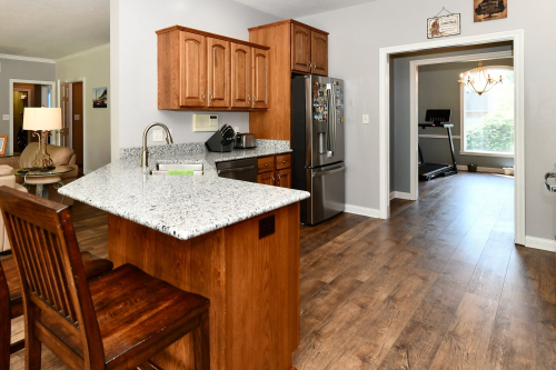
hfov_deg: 78.7
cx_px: 188
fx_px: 324
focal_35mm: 21
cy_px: 127
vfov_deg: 58.3
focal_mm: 14
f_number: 6.3
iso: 640
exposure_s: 1/60
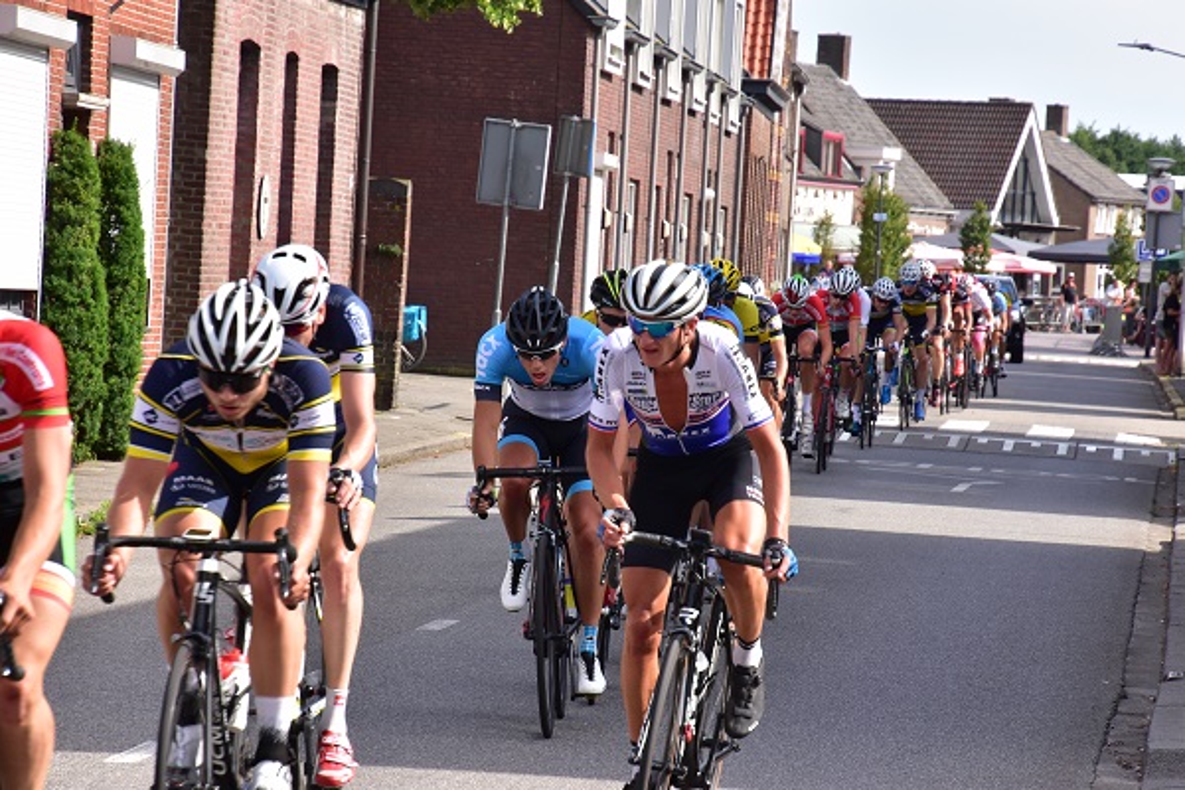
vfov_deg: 6.5
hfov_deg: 9.8
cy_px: 395
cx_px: 592
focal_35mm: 210
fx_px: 6912
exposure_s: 1/250
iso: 400
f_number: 10
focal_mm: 140
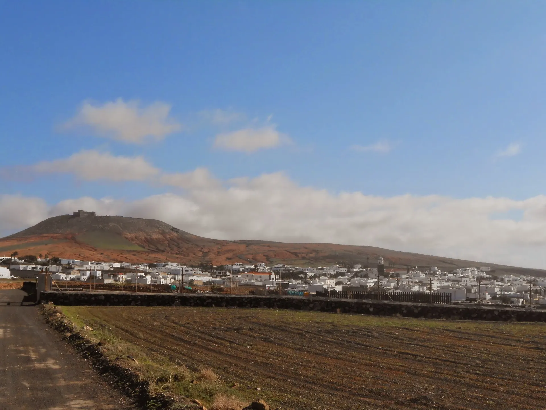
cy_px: 205
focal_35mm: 49
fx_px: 773
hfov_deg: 38.9
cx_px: 273
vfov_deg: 29.7
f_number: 4.8
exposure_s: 1/1250
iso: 80
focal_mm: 8.8
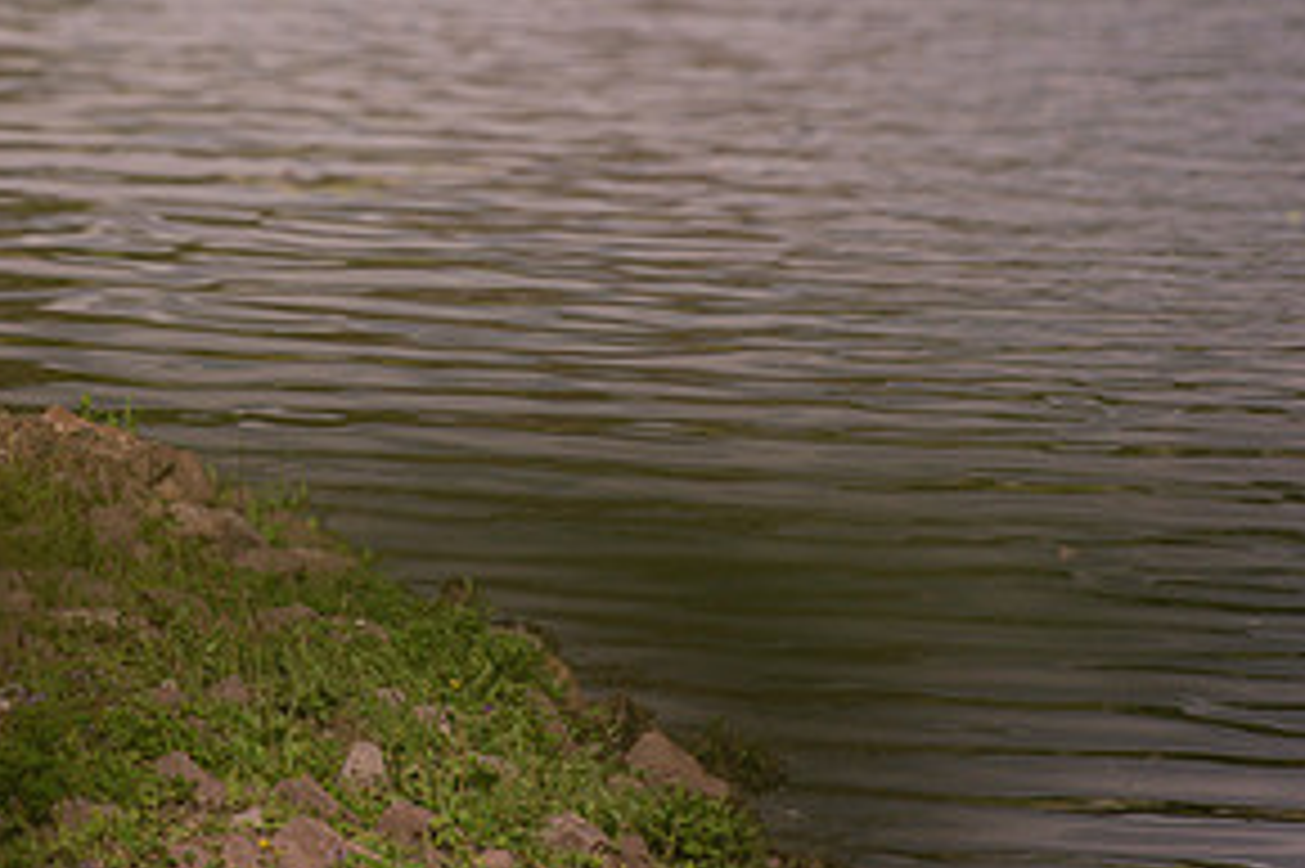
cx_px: 212
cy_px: 110
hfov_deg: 5.2
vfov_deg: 3.4
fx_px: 14491
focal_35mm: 400
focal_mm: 200
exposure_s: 1/4000
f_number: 3.2
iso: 400
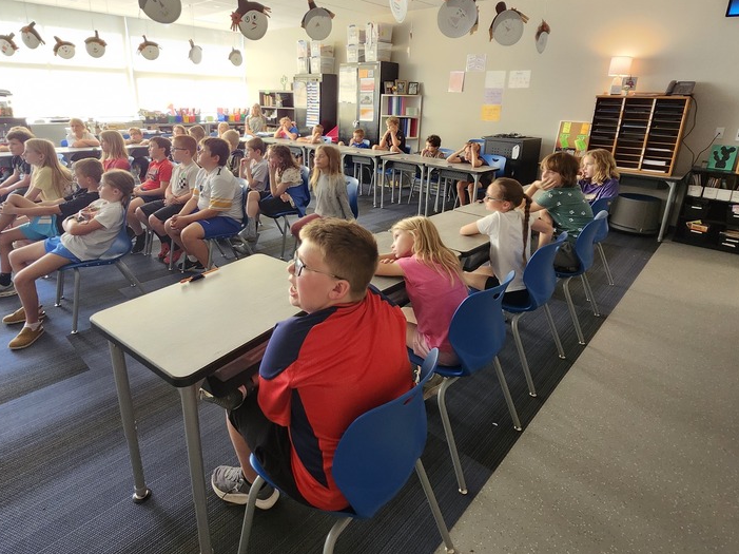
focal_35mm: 19
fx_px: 405
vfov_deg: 67.7
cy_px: 213
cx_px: 357
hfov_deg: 84.7
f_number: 2.2
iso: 320
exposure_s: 1/40
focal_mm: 1.74
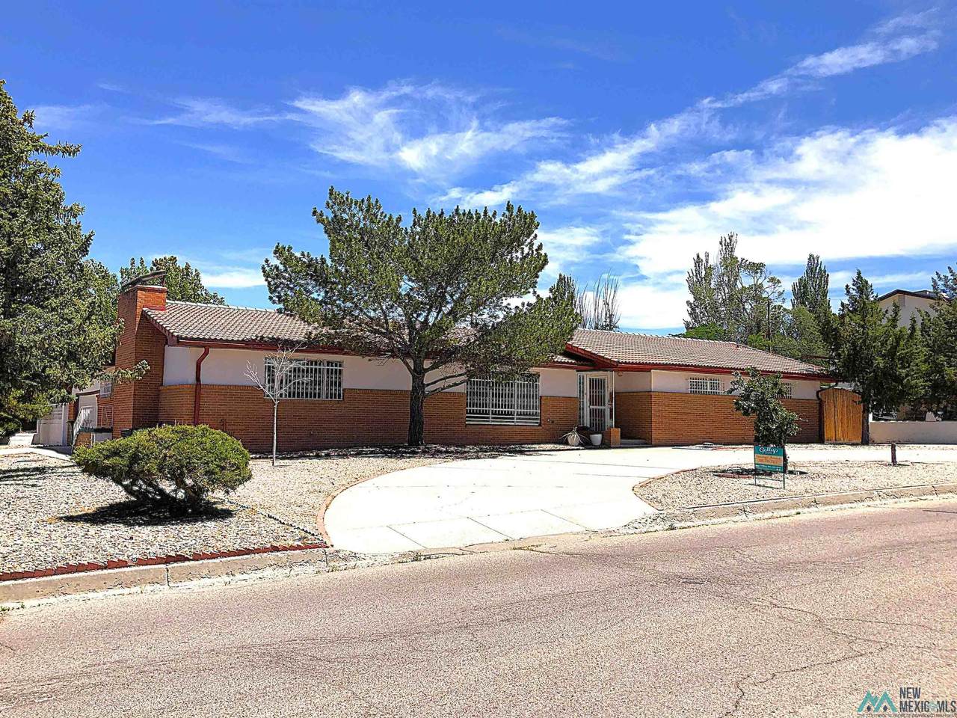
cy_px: 359
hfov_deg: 55.4
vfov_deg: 42.9
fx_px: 912
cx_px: 478
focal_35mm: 33
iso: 20
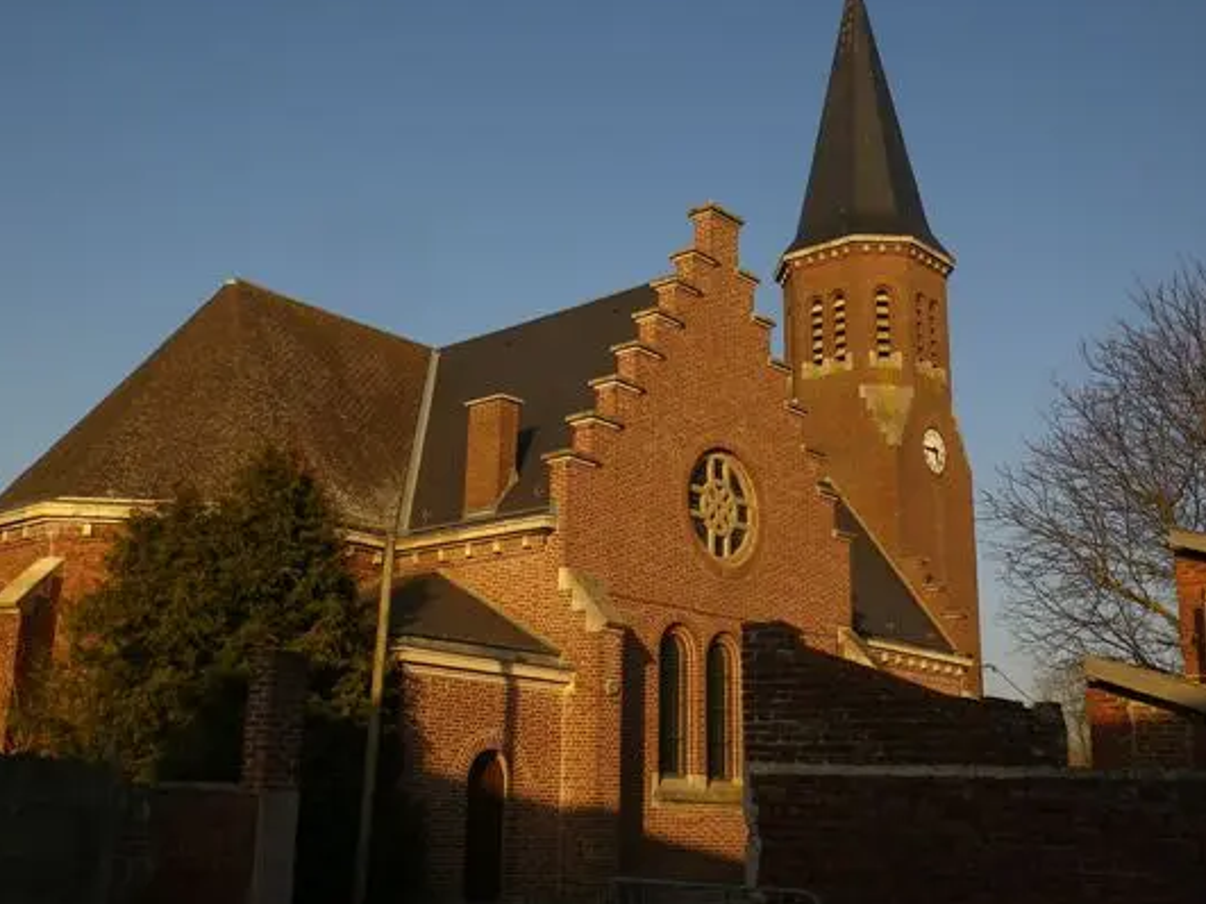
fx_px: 1428
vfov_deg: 35.1
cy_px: 416
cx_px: 541
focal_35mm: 41
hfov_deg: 45.7
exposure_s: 1/125
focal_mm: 6.1
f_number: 9.2
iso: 80
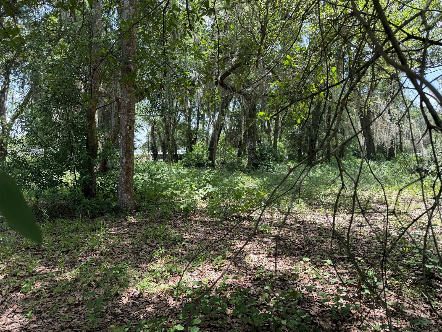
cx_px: 221
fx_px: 306
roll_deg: +0.6
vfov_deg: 56.8
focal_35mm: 24
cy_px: 166
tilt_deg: -2.3
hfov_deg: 71.6
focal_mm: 6.76
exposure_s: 1/494
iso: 80
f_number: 1.78
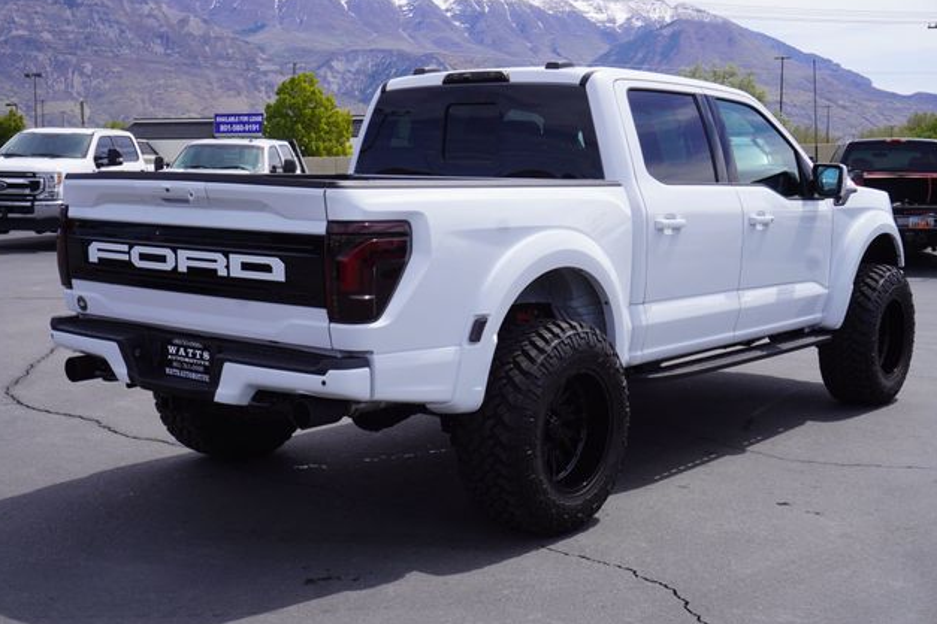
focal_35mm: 48
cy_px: 315
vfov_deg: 28.4
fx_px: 1237
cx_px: 463
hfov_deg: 41.5
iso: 100
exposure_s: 1/125
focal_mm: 31
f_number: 11
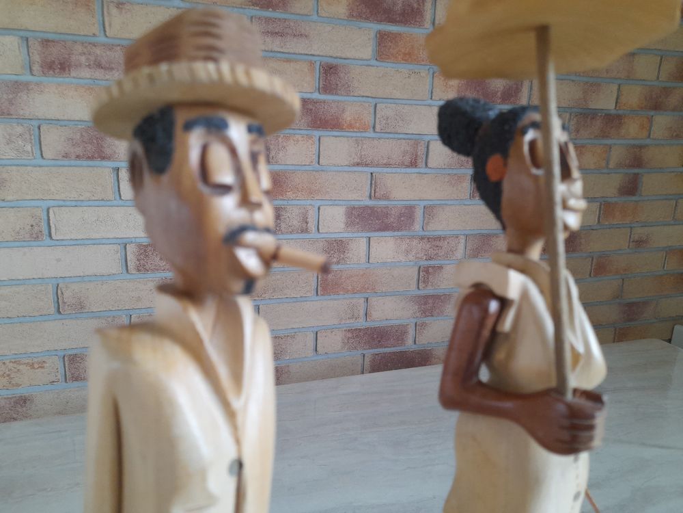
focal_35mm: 25
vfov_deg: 54.9
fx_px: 493
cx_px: 342
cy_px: 256
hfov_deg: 69.4
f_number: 2
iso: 250
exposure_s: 1/40
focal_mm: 4.6
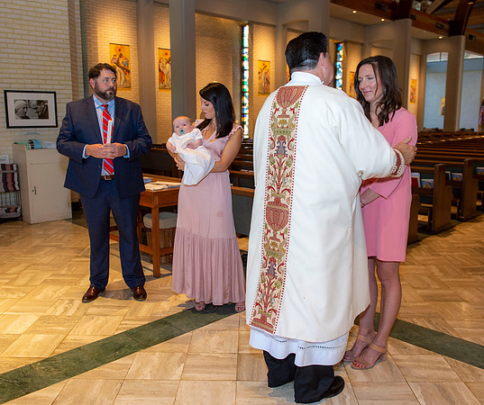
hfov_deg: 54.4
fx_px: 471
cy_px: 198
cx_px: 234
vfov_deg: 46.6
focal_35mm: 32
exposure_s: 1/100
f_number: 4
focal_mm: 27
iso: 1000
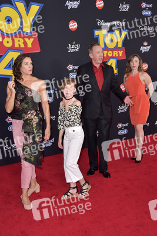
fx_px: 314
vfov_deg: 41.1
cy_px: 118
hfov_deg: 28.1
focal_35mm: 48
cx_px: 78
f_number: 7.1
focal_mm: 48
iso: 800
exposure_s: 1/250
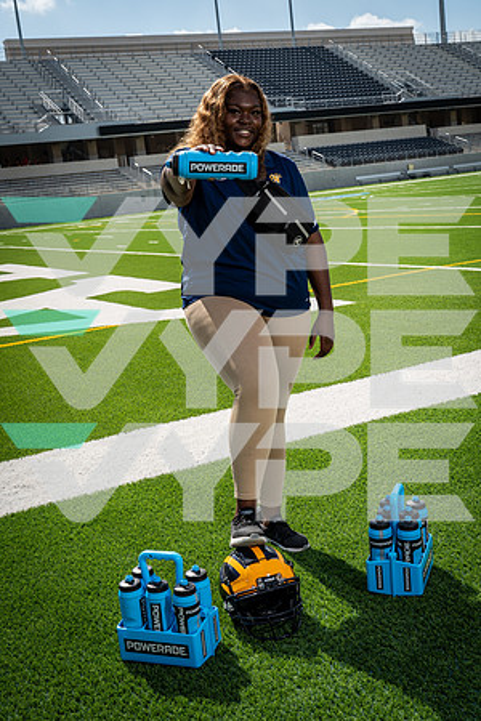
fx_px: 902
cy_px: 360
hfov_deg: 29.9
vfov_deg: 43.6
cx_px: 240
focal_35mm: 45
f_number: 8
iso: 125
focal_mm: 45
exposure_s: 1/250
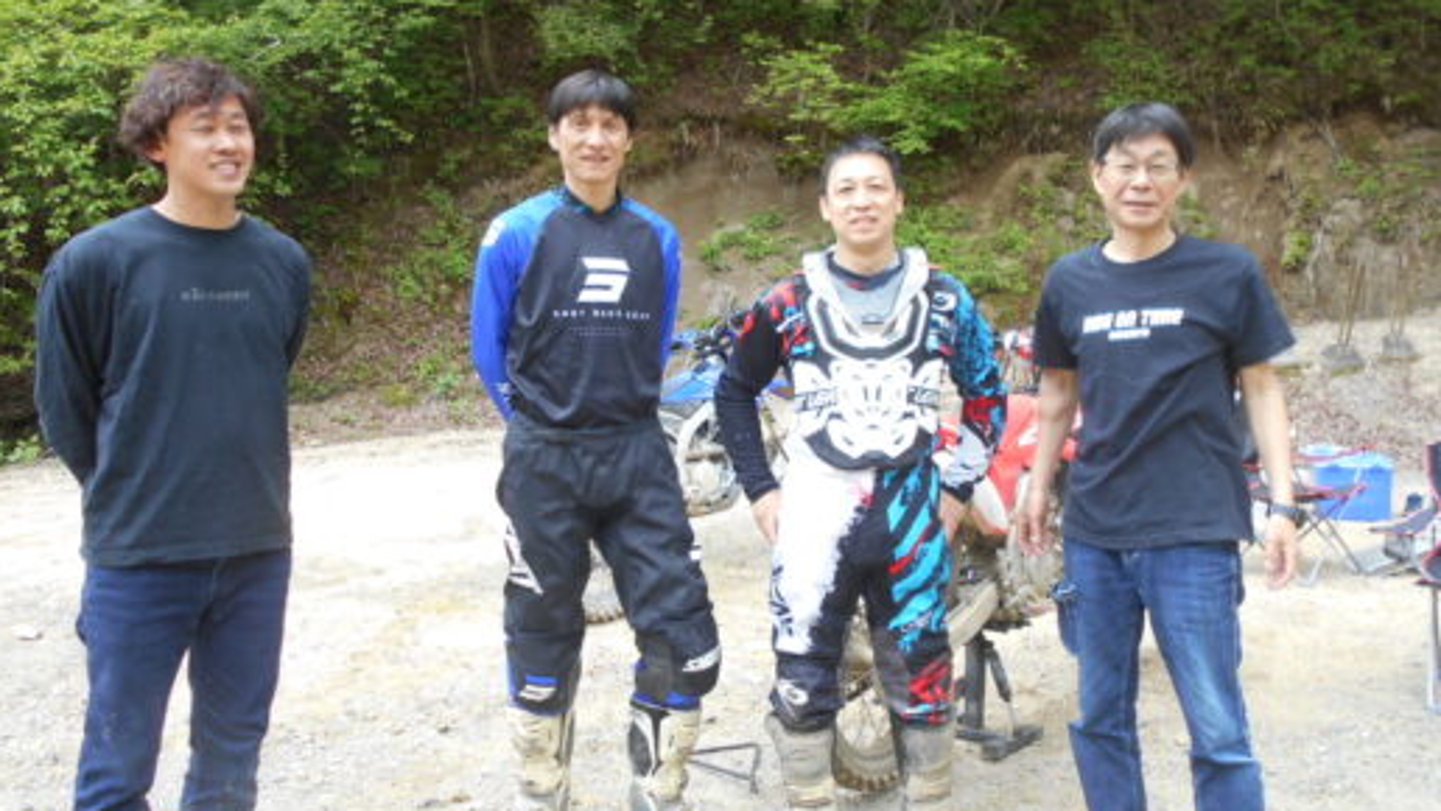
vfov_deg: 35.6
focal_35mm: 33
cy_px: 341
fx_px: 1261
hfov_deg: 59.5
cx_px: 716
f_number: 3.4
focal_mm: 5.1
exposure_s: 1/125
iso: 80
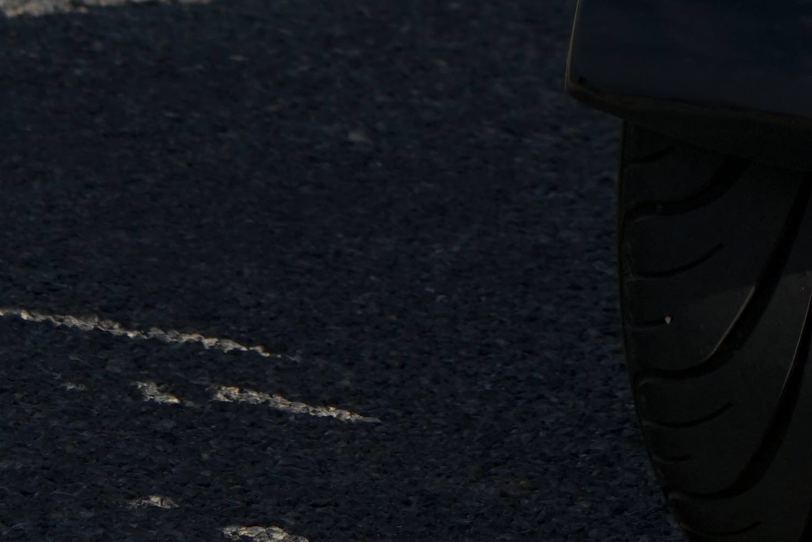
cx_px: 2105
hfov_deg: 2.9
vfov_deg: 2.0
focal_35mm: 693
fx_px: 15631
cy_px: -328
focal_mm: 130
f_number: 5.6
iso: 400
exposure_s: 1/3200
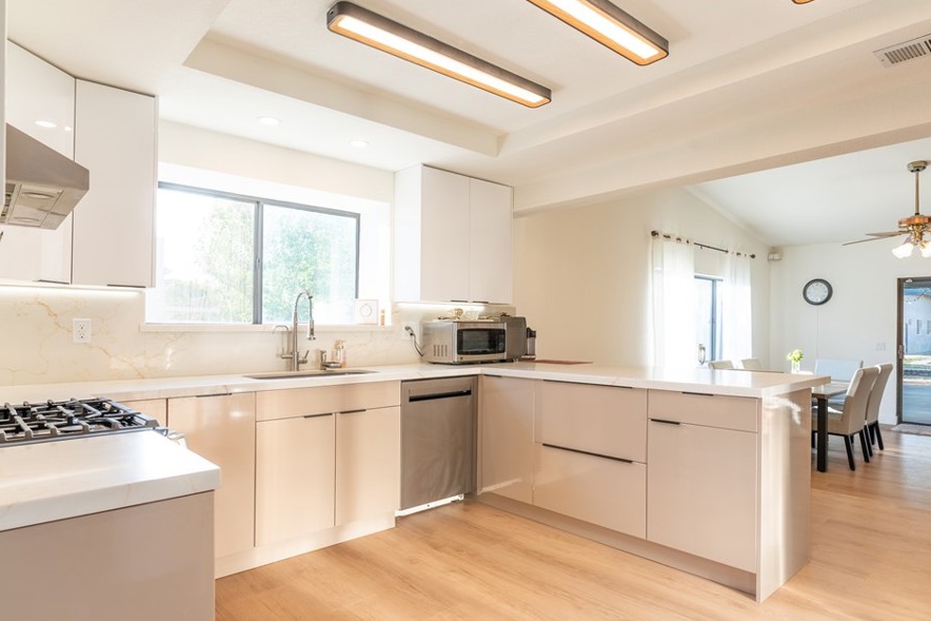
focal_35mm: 22
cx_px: 502
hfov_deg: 78.5
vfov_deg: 57.2
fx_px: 569
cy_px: 326
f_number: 8
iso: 400
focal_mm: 19
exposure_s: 1/1250
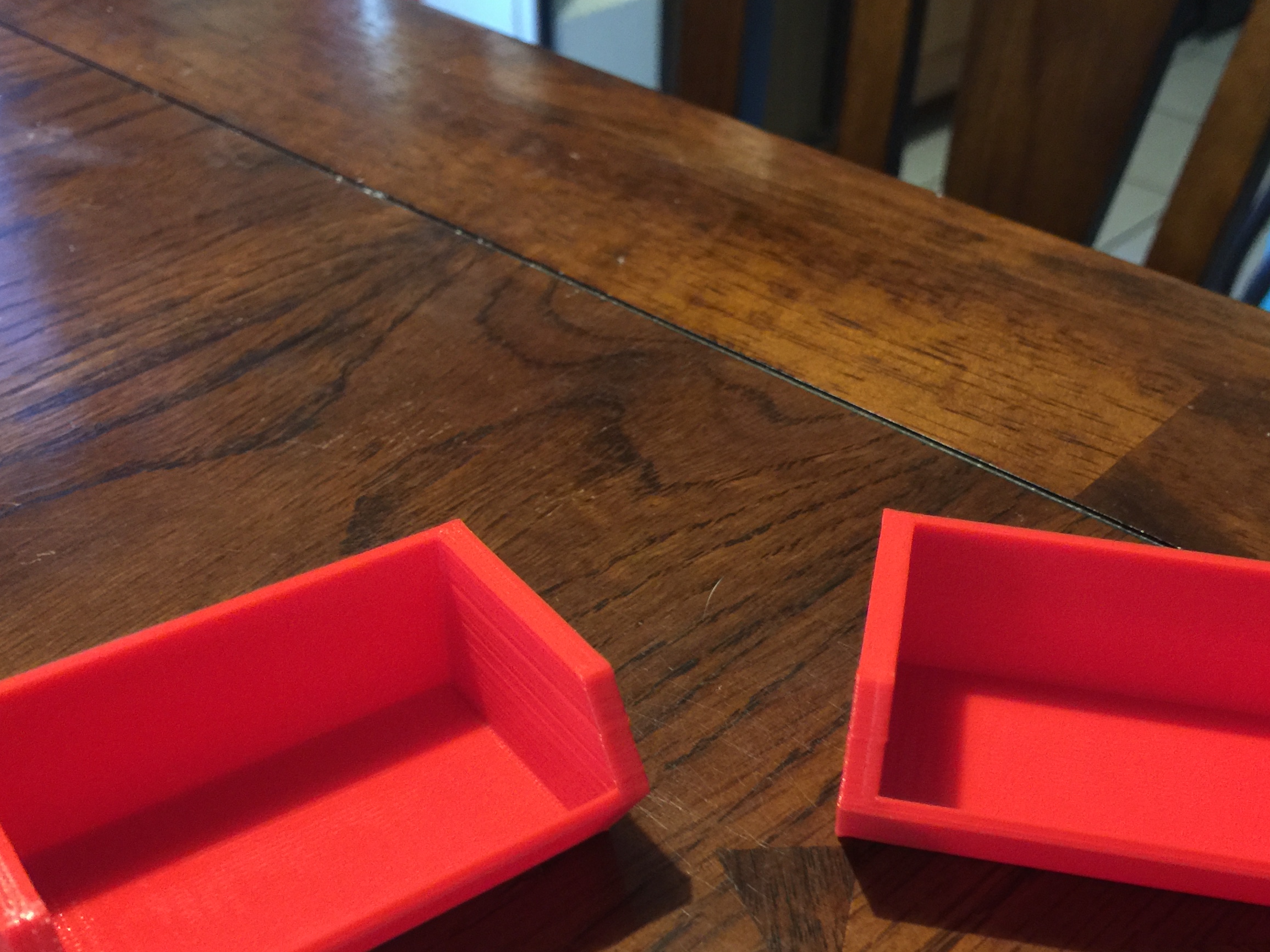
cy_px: 649
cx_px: 739
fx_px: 1504
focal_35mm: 41
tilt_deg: -39.8
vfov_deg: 34.7
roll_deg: -4.8
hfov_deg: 45.6
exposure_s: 1/4
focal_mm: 4.15
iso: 80
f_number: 2.2
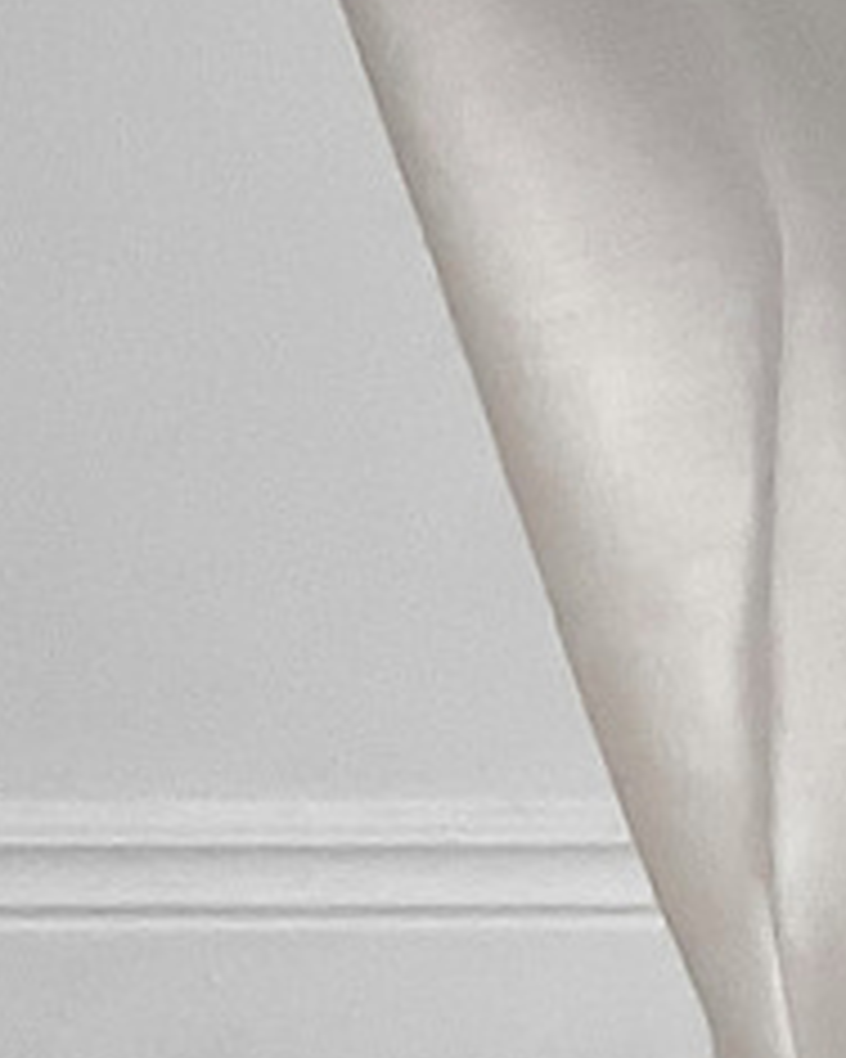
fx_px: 6040
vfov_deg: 10.0
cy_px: 261
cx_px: 2596
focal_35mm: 193
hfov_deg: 7.1
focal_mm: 3
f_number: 1.8
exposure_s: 1/80
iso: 64
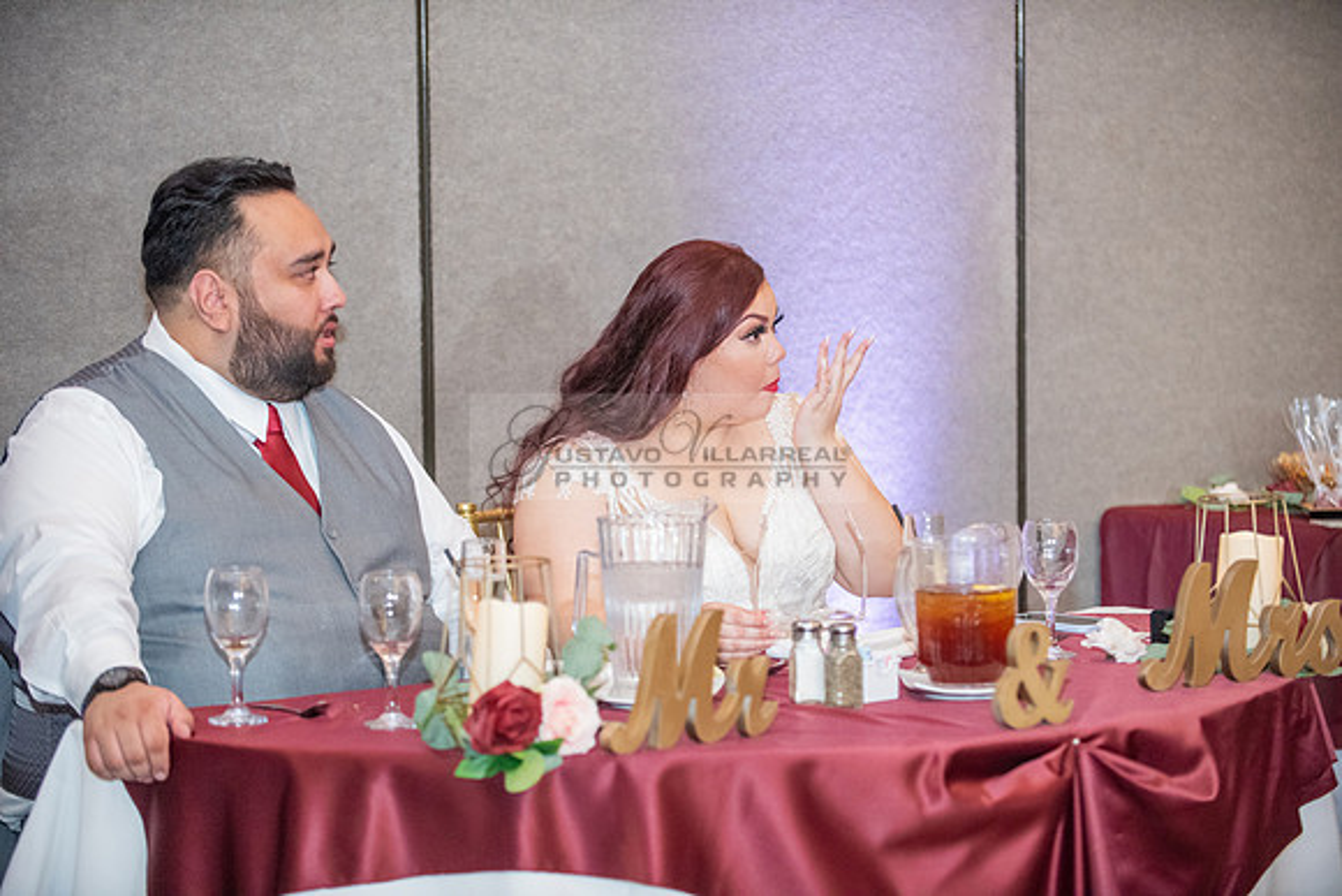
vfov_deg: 13.0
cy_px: 448
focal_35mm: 105
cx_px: 671
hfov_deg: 19.5
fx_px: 3915
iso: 3200
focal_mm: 105
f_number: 2.8
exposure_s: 1/250
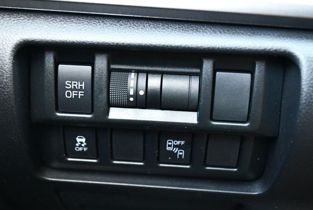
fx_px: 505
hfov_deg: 34.4
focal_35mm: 58
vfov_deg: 23.4
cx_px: 140
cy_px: 101
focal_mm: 26
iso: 3200
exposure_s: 1/100
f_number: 4.2
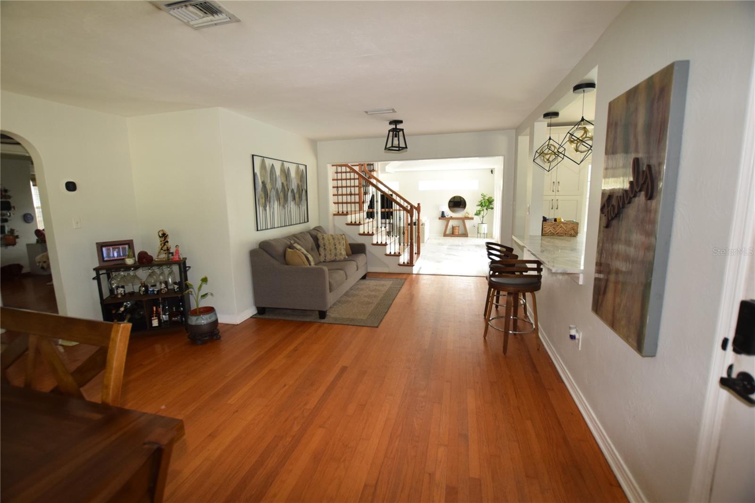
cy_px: 252
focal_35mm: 15
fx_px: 314
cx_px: 378
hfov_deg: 100.4
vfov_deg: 77.3
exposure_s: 1/80
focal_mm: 10
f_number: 4.5
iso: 800
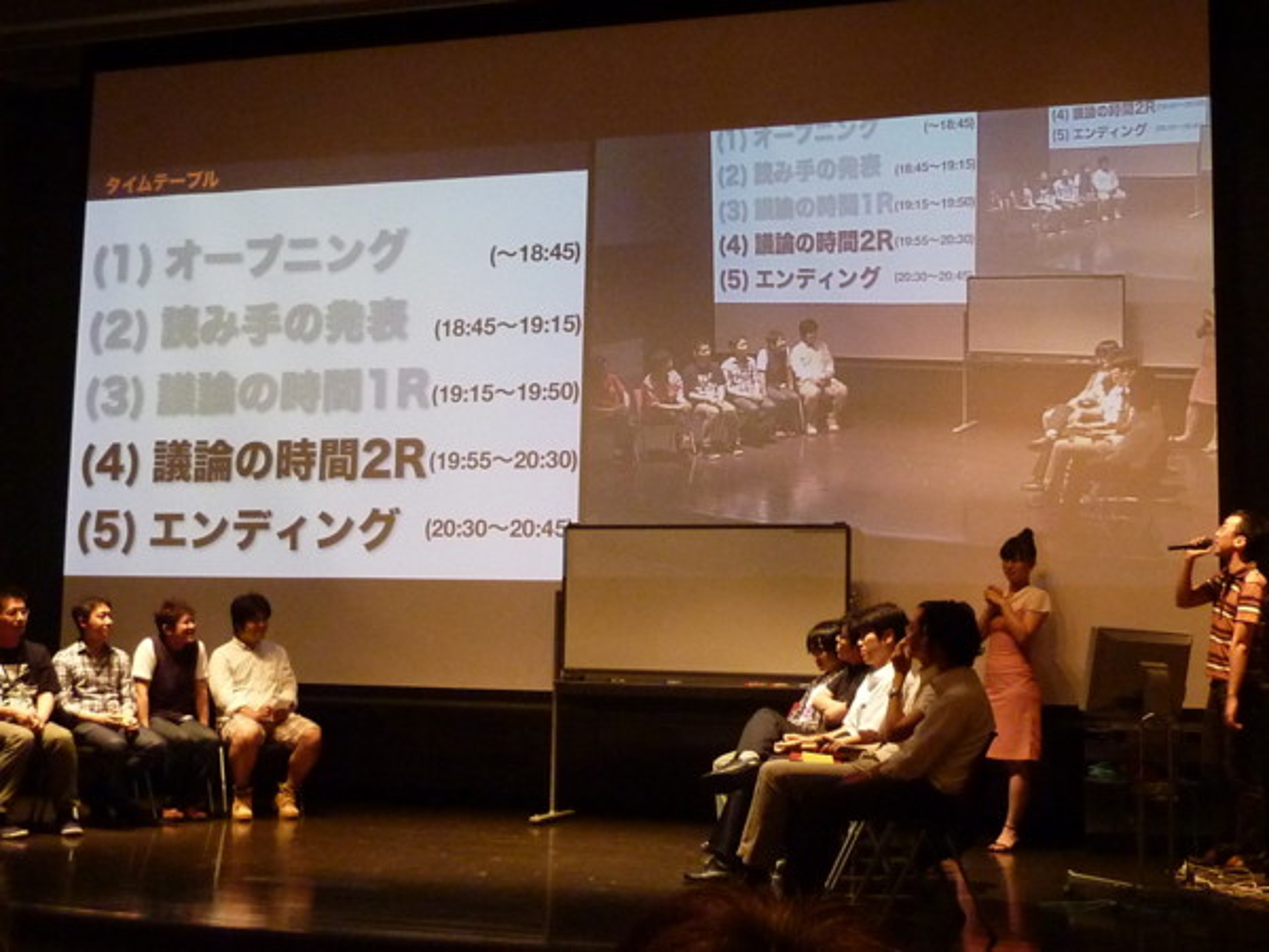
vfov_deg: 32.2
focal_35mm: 45
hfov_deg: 42.1
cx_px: 634
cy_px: 476
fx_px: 1650
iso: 400
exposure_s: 1/30
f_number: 3.3
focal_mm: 4.1
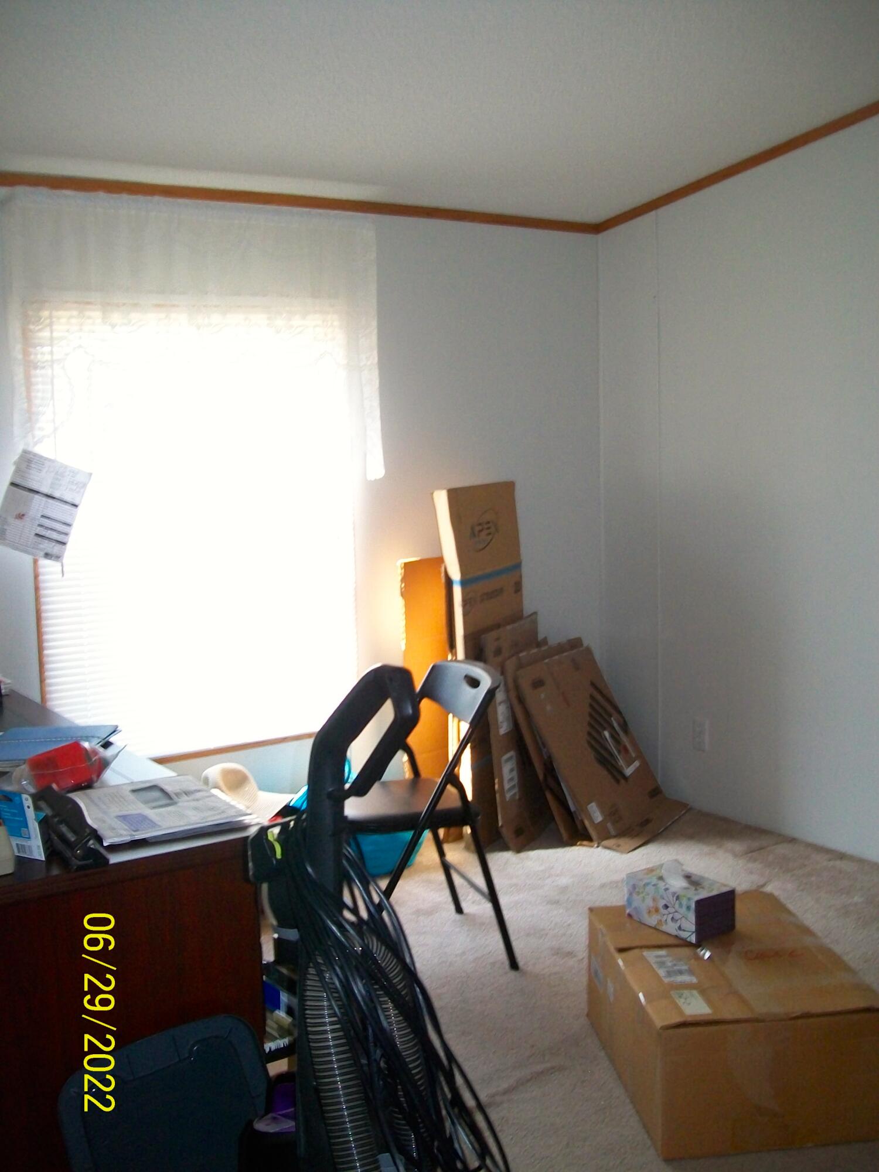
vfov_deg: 51.4
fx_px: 1219
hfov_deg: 39.7
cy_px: 586
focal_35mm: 36
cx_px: 440
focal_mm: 6
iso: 160
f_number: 2.7
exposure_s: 1/40
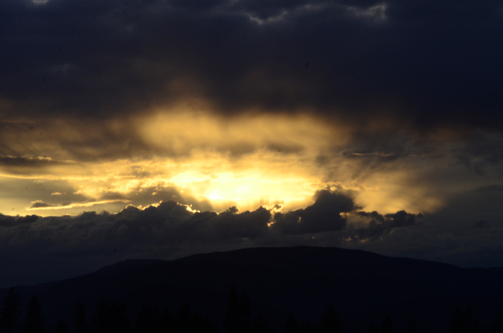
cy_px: 166
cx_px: 252
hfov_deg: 15.9
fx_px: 1798
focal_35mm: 129
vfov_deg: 10.6
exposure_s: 1/100
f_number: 22
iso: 1000
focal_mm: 86
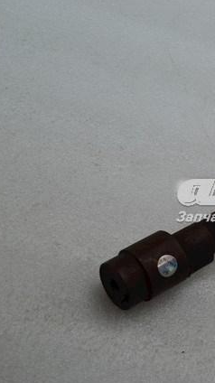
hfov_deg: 15.1
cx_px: 280
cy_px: 191
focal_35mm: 76
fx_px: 771
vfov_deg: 27.9
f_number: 8
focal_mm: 32
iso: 400
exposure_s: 1/80
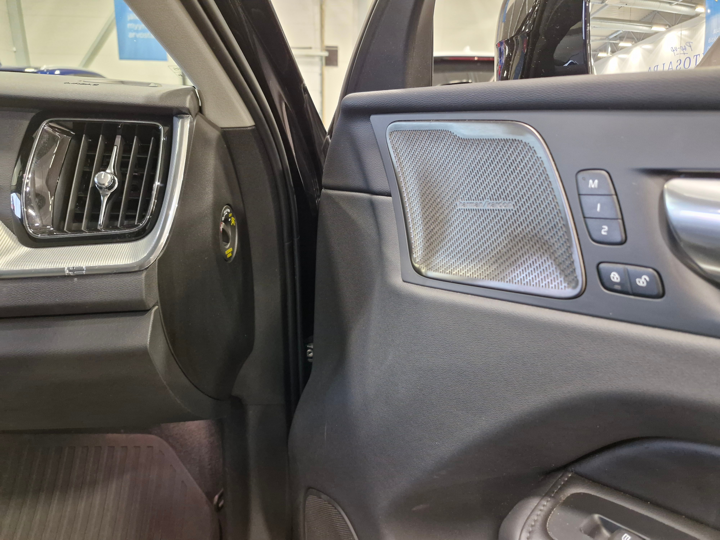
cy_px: 270
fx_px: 478
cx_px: 360
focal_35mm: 23
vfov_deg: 58.9
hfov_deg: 73.9
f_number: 1.8
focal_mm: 5.54
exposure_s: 1/50
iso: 640
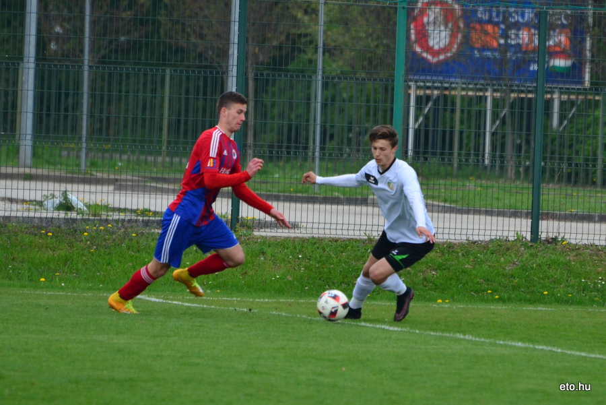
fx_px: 7578
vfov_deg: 3.1
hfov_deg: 4.6
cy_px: 202
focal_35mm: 450
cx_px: 303
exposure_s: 1/1000
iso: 1250
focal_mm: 300
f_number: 5.6
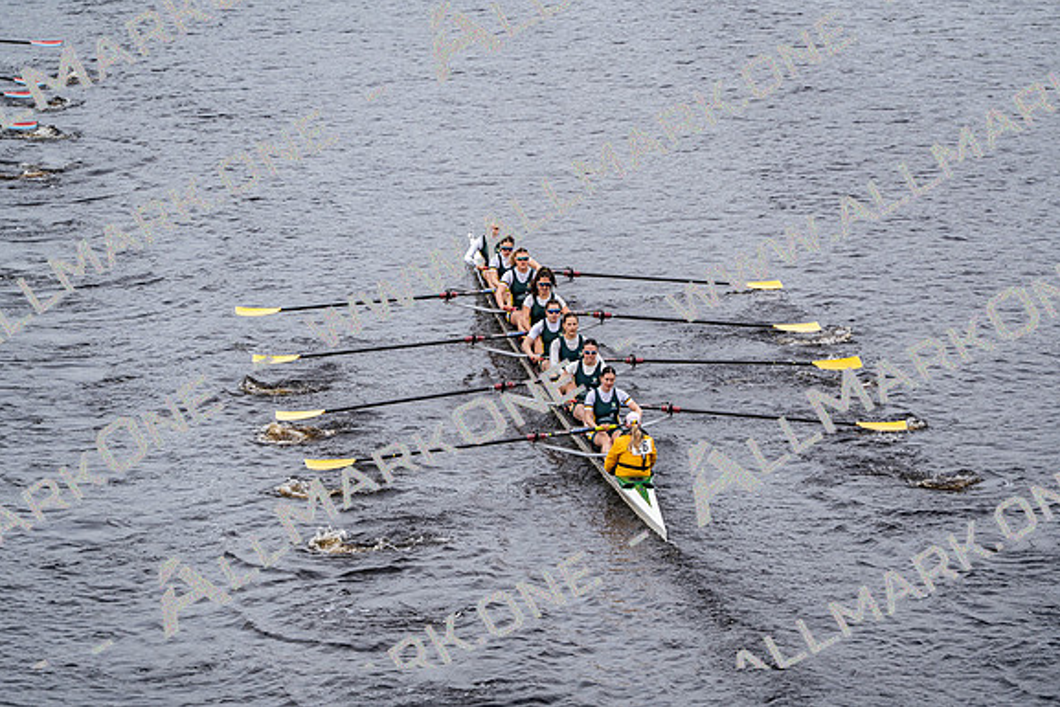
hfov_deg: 10.2
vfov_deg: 6.8
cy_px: 354
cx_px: 531
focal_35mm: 201
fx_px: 5919
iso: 200
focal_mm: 200
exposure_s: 1/2000
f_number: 2.8
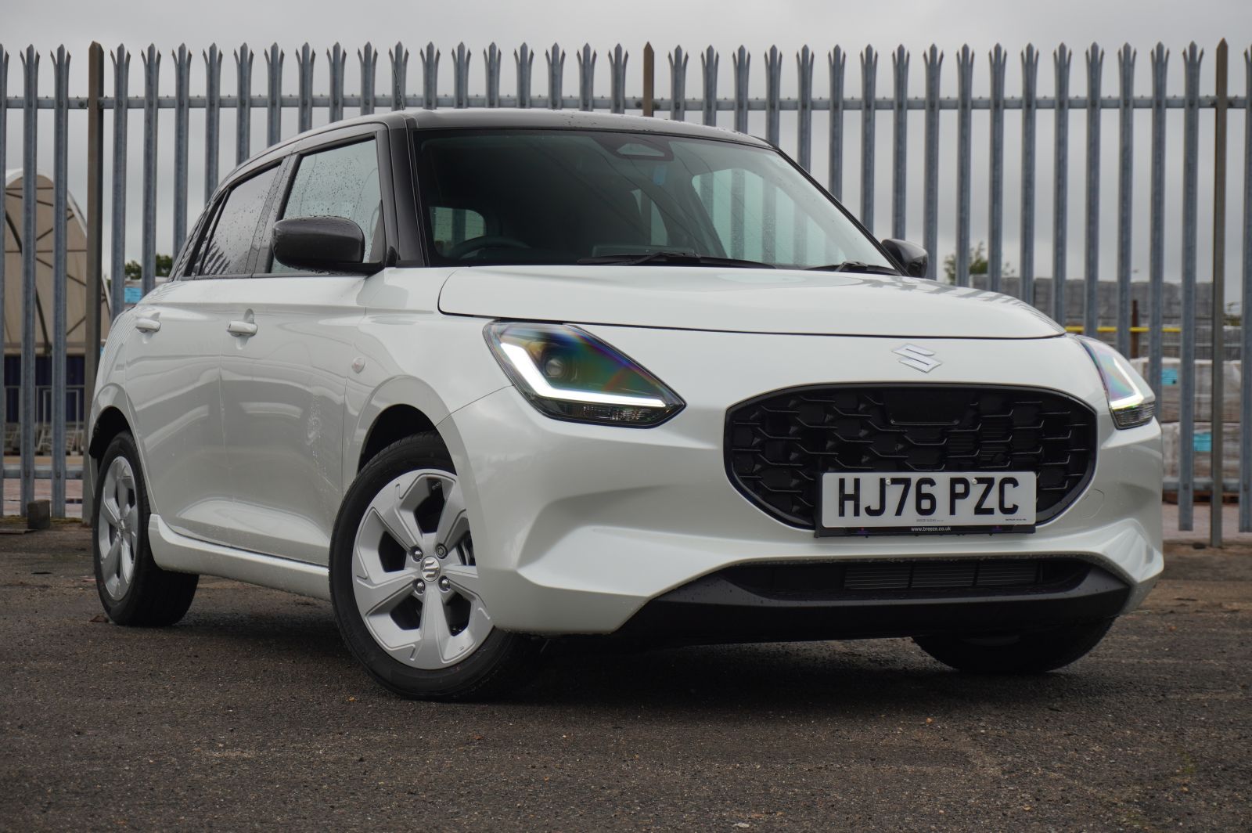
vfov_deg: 18.2
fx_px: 2606
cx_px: 626
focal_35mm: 75
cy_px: 416
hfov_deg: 27.0
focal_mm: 50
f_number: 5.6
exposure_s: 1/90
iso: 125
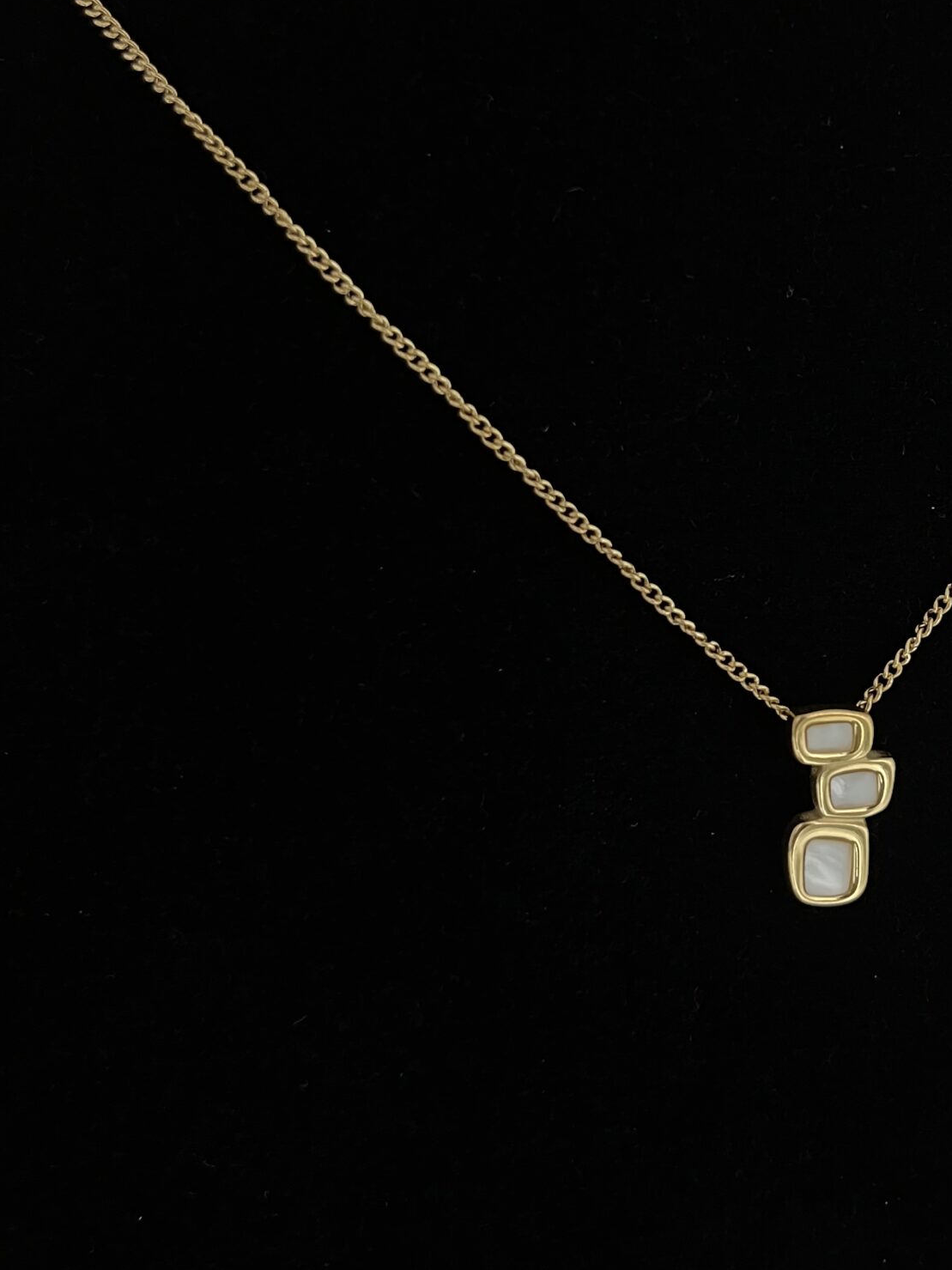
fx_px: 1650
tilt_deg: -21.3
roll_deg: -2.3
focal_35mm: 45
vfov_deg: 42.0
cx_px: 755
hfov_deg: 31.4
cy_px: 537
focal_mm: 5.1
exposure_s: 1/50
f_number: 1.6
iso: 320
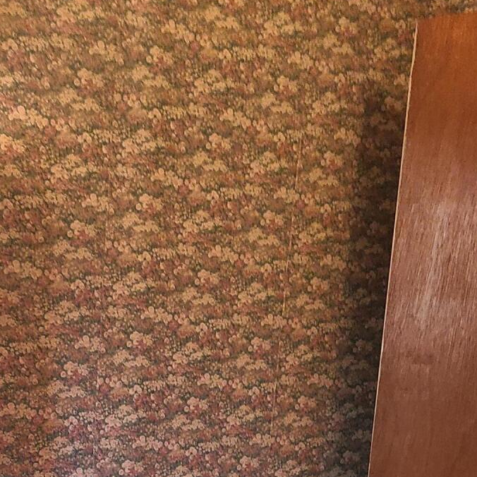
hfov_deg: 24.2
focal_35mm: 68
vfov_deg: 22.7
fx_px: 1060
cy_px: 617
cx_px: -1
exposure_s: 1/60
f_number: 1.8
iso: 200
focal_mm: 5.4
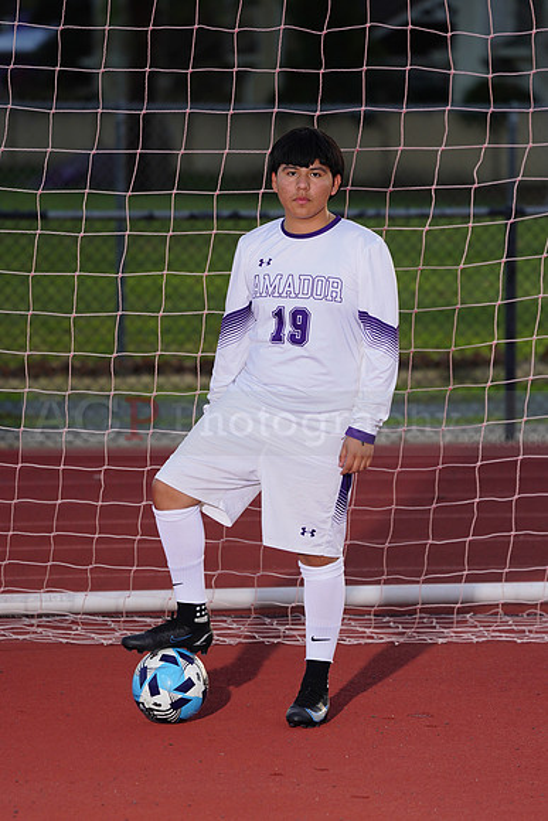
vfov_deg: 9.1
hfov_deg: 6.1
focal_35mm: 226
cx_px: 274
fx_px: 5157
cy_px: 410
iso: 320
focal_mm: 226
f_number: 5.6
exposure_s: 1/250
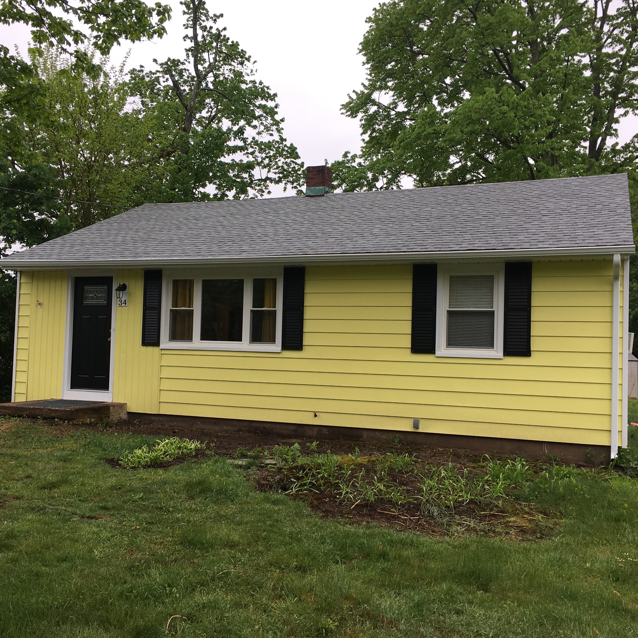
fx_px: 730
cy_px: 323
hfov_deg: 47.2
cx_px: 291
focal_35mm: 35
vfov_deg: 47.2
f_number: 2.2
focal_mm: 4.15
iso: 25
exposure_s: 1/472
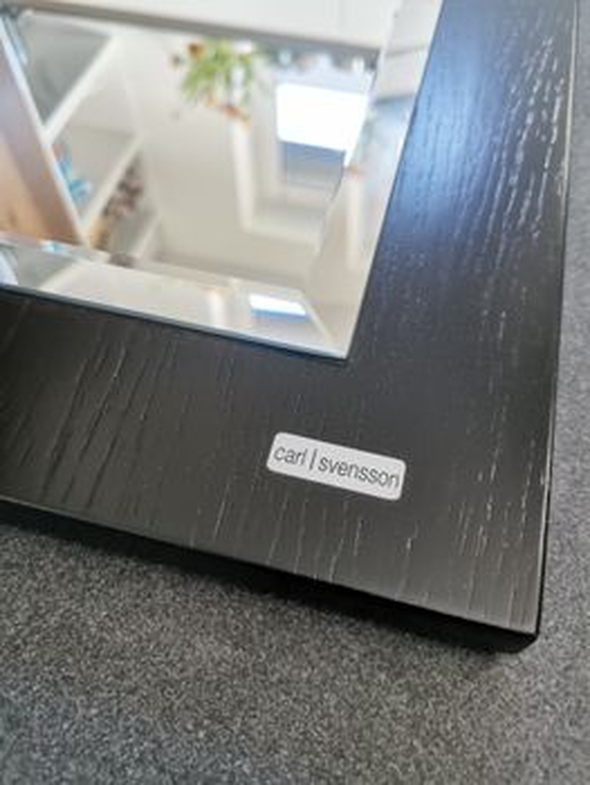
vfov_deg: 65.3
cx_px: 295
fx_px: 613
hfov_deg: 51.4
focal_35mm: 27
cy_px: 392
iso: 250
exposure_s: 1/50
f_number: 1.8
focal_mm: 5.58
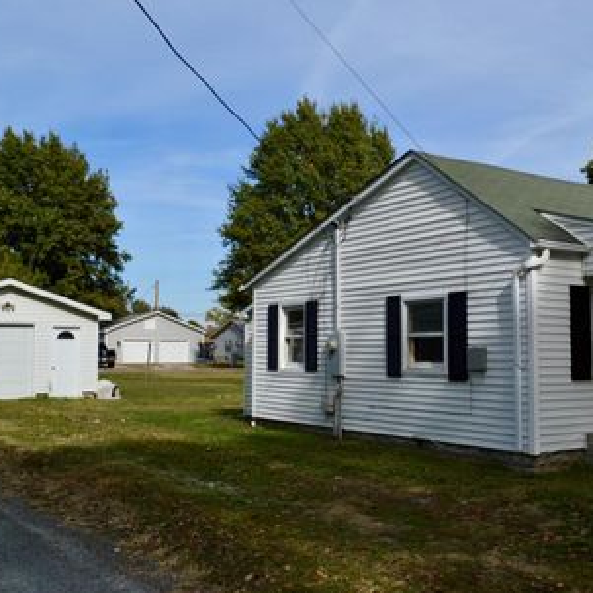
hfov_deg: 39.8
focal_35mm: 42
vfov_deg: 40.0
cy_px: 290
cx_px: 366
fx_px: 814
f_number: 9
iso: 100
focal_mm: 20
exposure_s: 1/320
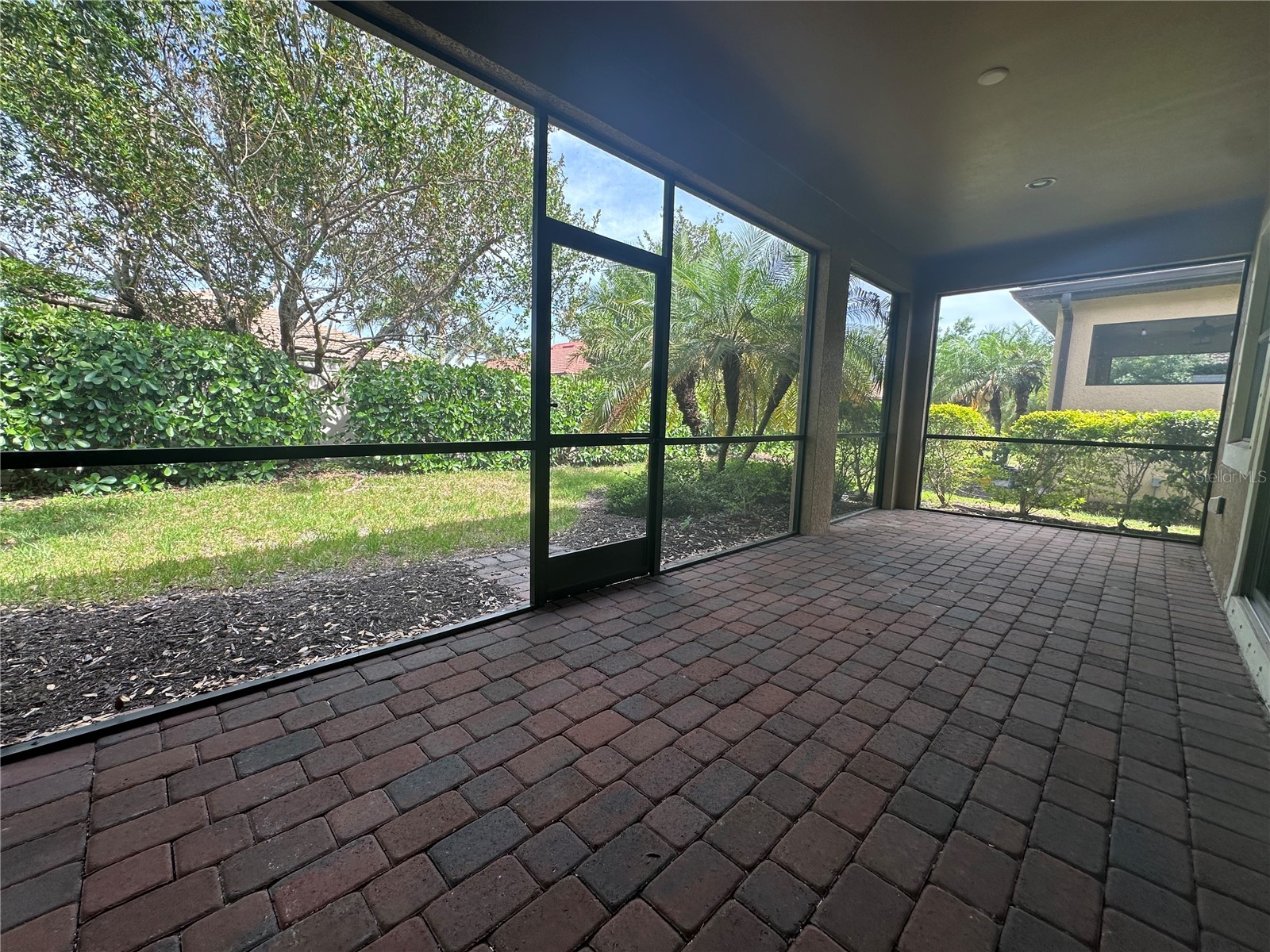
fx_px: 514
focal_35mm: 14
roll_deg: -1.6
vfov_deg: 85.7
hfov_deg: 102.1
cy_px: 476
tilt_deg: -7.0
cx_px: 635
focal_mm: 2.22
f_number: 2.2
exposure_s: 1/200
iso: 40
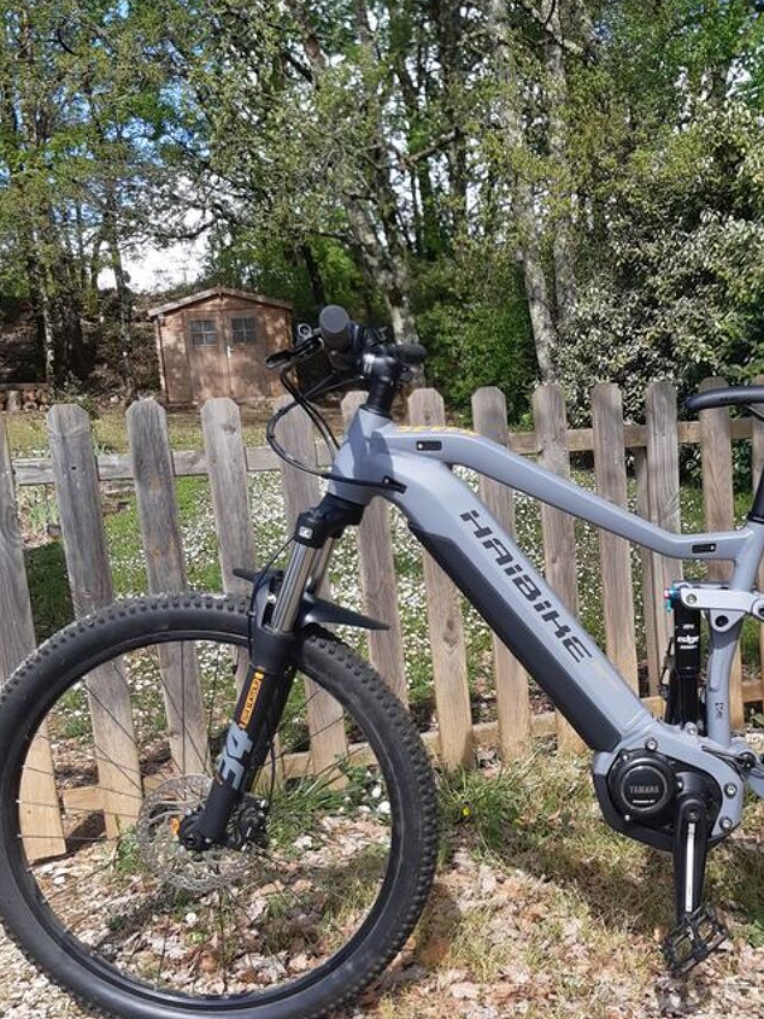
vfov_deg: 45.2
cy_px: 658
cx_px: 560
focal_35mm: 41
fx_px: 1206
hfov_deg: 34.5
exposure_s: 1/722
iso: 40
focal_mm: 3.92
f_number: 1.7
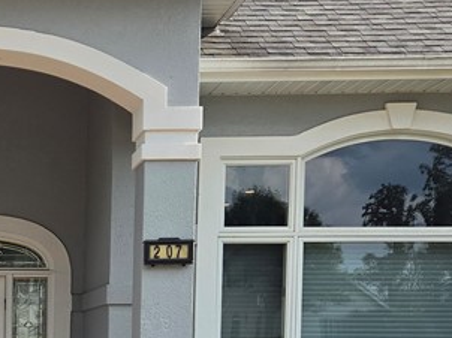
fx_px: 1018
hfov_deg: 22.7
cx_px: -114
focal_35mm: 78
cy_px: 377
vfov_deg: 18.1
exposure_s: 1/3758
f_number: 1.8
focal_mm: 5.4
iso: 80
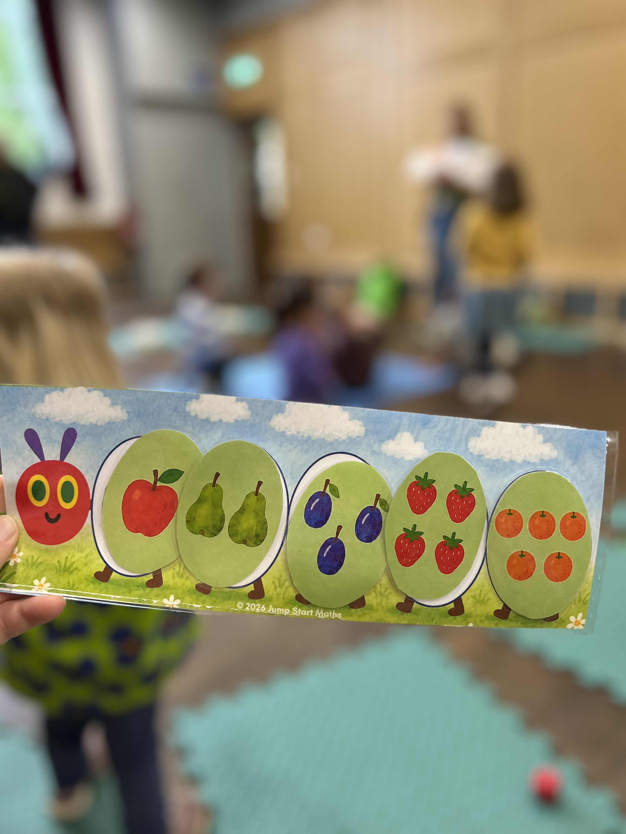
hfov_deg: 53.1
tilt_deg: -17.9
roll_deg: +2.0
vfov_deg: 67.3
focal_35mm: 26
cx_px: 313
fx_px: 627
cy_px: 417
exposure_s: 1/100
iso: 100
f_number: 1.5
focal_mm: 5.7
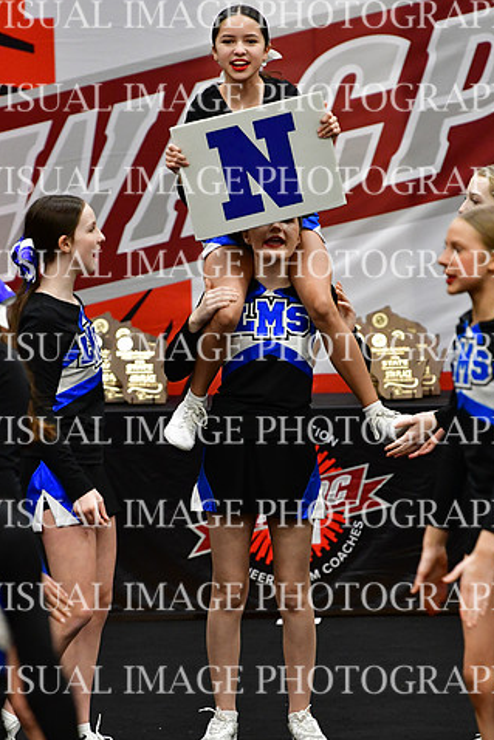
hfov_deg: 3.8
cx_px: 245
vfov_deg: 5.7
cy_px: 389
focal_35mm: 364
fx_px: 7486
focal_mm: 200
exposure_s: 1/500
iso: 4000
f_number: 3.5
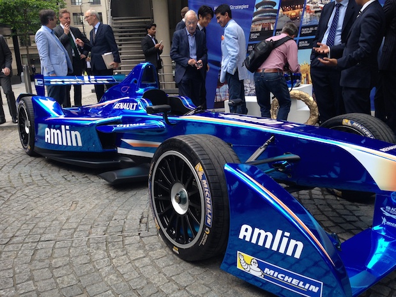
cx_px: 198
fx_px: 378
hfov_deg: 55.4
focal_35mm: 33
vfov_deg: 42.9
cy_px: 148
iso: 64
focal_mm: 4.12
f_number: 2.4
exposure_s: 1/120
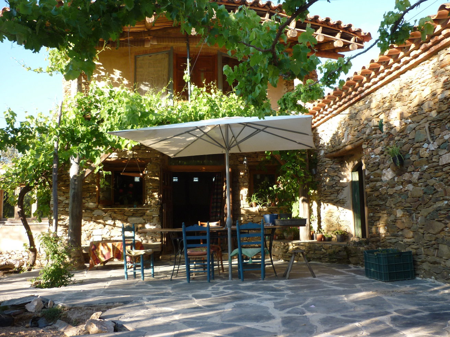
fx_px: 429
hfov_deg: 55.3
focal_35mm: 33
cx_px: 225
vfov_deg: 43.0
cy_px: 168
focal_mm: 5.5
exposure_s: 1/160
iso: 80
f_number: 2.8
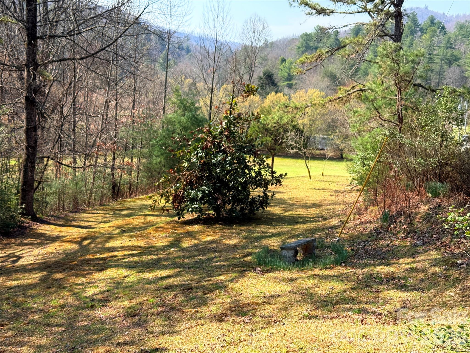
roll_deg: -3.0
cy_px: 176
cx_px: 235
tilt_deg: -6.7
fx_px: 652
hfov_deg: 39.7
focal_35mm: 48
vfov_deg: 30.3
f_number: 1.78
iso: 100
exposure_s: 1/1838
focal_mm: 6.76
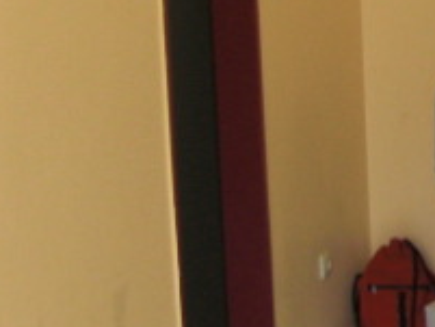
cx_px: 654
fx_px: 1559
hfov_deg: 14.8
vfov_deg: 11.9
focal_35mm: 124
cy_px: 87
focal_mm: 6.9
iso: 200
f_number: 3
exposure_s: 1/100
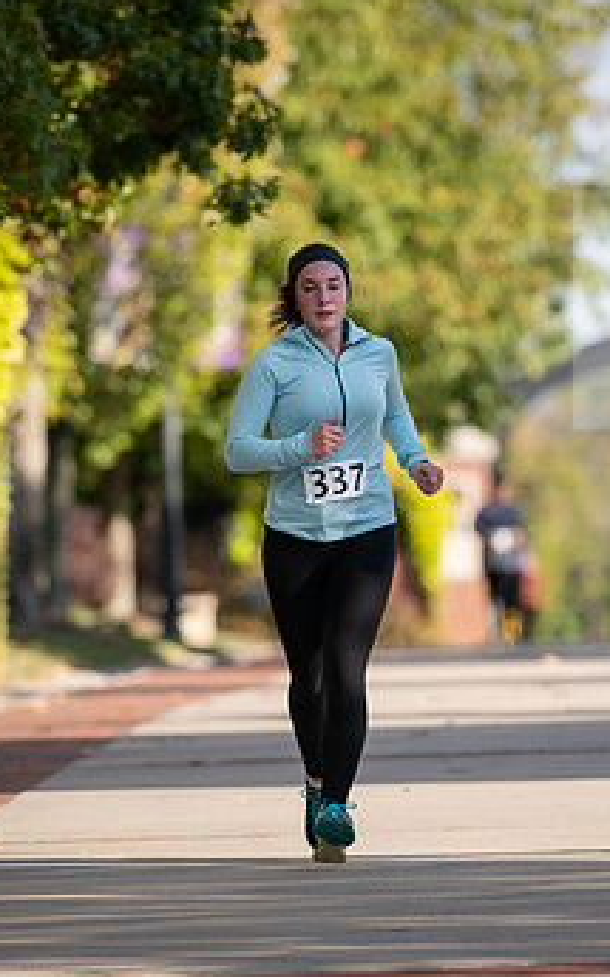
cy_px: 535
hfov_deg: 2.6
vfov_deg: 4.1
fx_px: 13699
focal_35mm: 515
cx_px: 488
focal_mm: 300
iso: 200
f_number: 4.5
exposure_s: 1/800
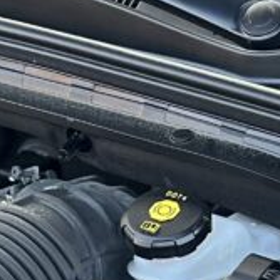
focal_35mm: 141
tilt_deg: -41.9
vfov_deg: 11.6
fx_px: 1290
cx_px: 39
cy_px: 478
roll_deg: +4.6
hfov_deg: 12.3
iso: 125
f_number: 1.5
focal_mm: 5.7
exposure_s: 1/71
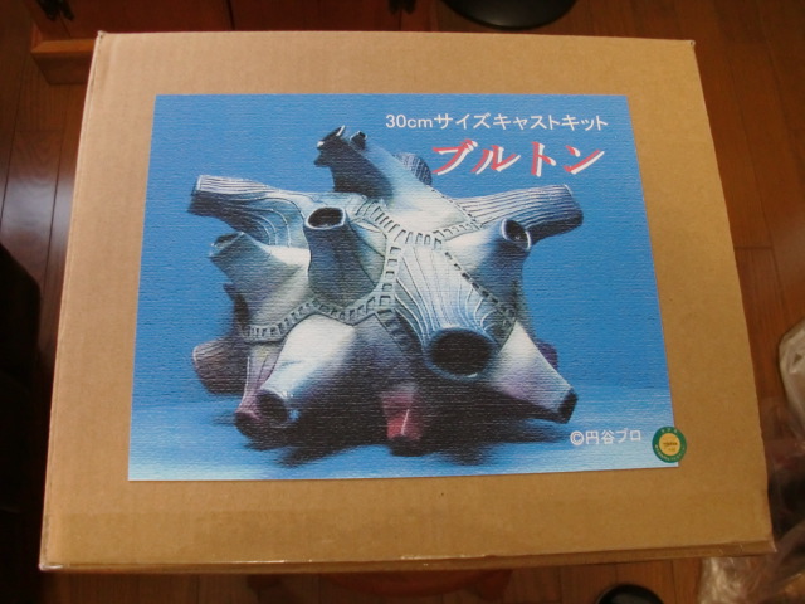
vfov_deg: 39.7
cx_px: 402
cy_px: 302
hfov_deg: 51.4
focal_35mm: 36
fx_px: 837
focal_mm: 6.3
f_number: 2.8
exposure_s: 1/60
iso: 400
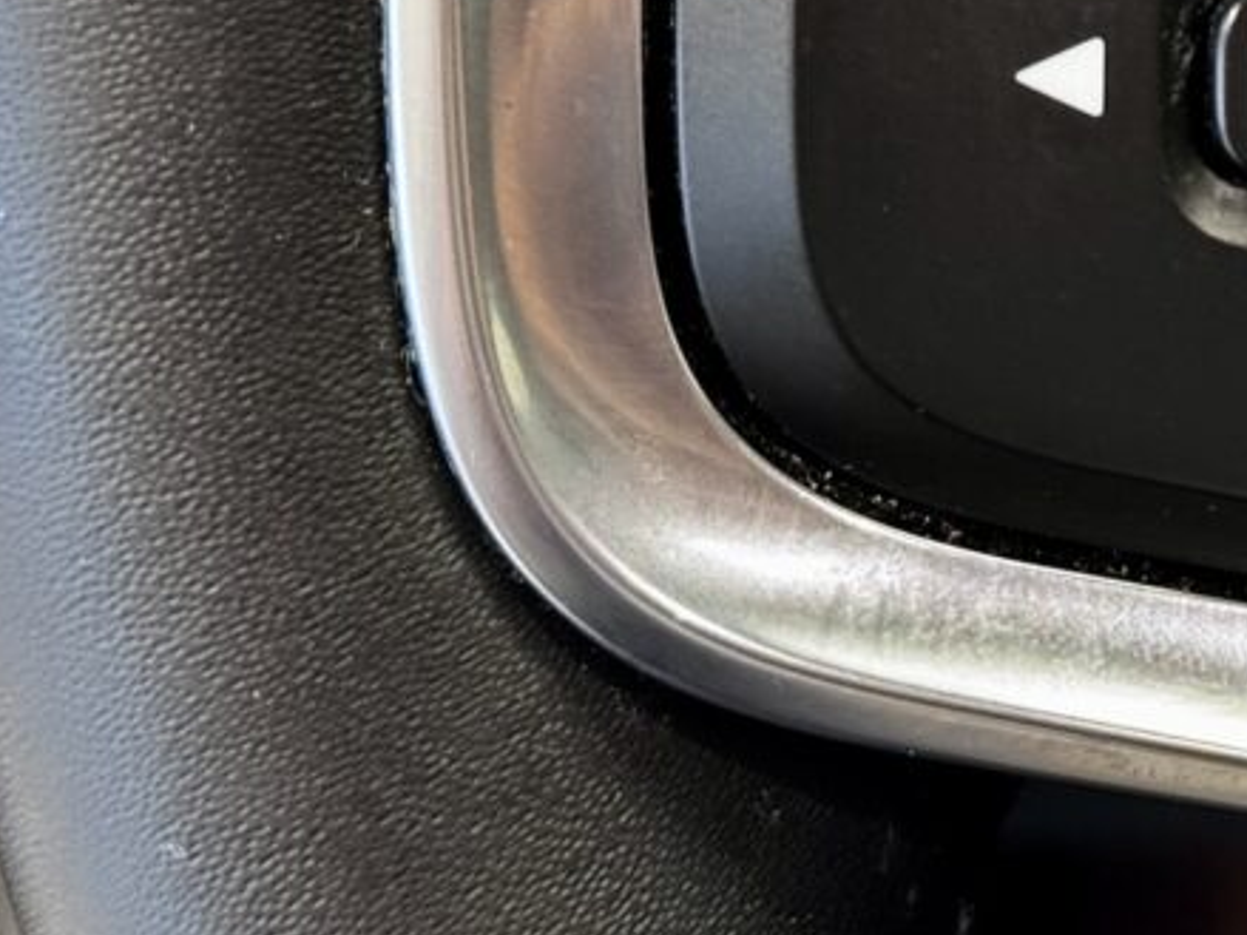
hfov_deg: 17.0
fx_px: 4034
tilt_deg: -32.2
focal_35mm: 112
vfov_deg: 13.1
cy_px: 48
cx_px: 1383
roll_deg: +2.5
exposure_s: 1/33
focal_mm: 6.76
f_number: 1.78
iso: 400
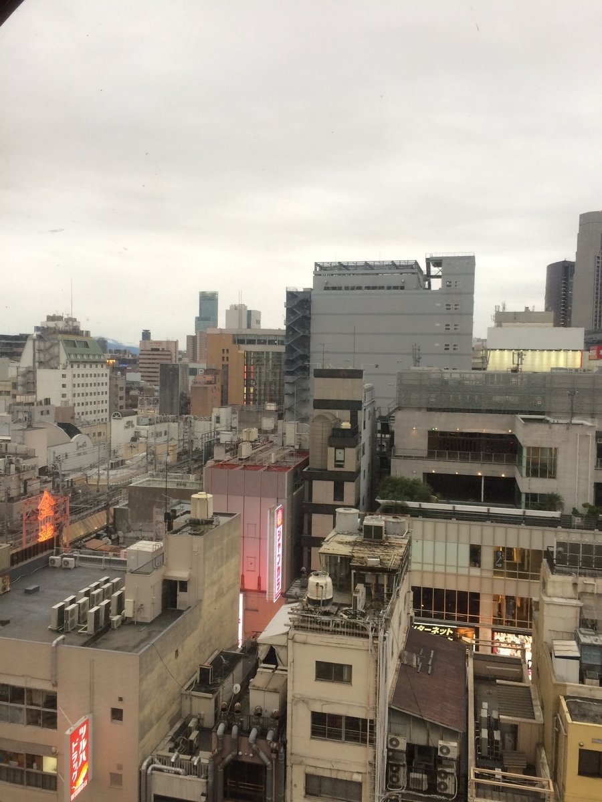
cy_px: 401
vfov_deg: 61.7
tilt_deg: -3.3
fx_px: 672
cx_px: 301
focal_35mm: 29
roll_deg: -0.7
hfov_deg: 48.2
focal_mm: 4.15
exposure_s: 1/40
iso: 40
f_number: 2.2
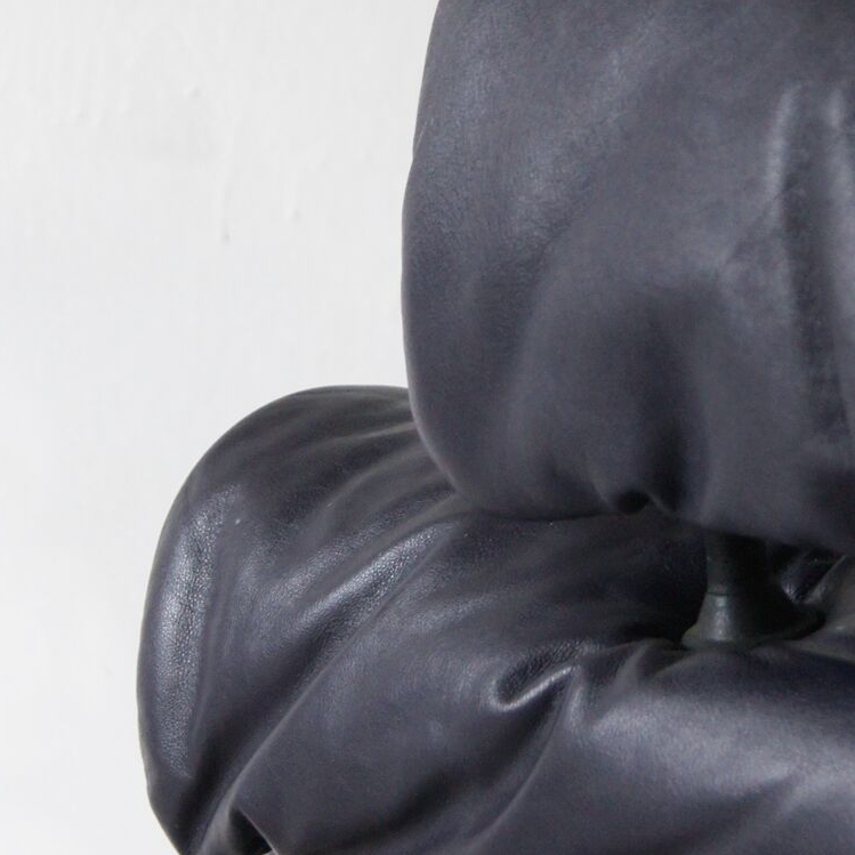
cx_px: 383
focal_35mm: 119
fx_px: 3329
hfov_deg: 14.6
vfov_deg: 14.6
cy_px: 300
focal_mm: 35
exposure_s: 1/40
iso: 400
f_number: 5.6
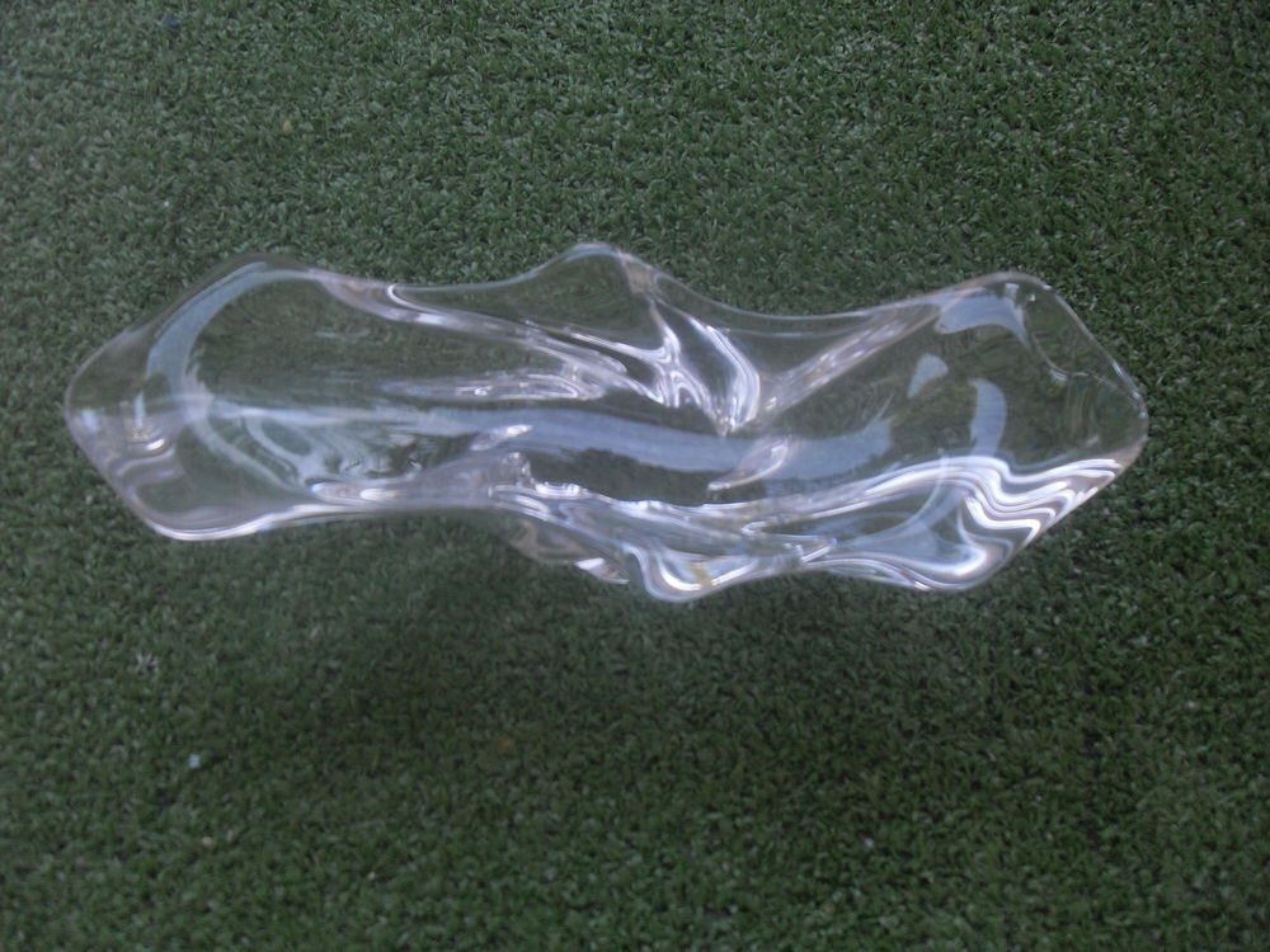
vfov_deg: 38.7
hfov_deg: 50.1
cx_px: 635
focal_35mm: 37
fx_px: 1357
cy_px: 476
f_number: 2.8
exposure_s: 1/90
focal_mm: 6.3
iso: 100
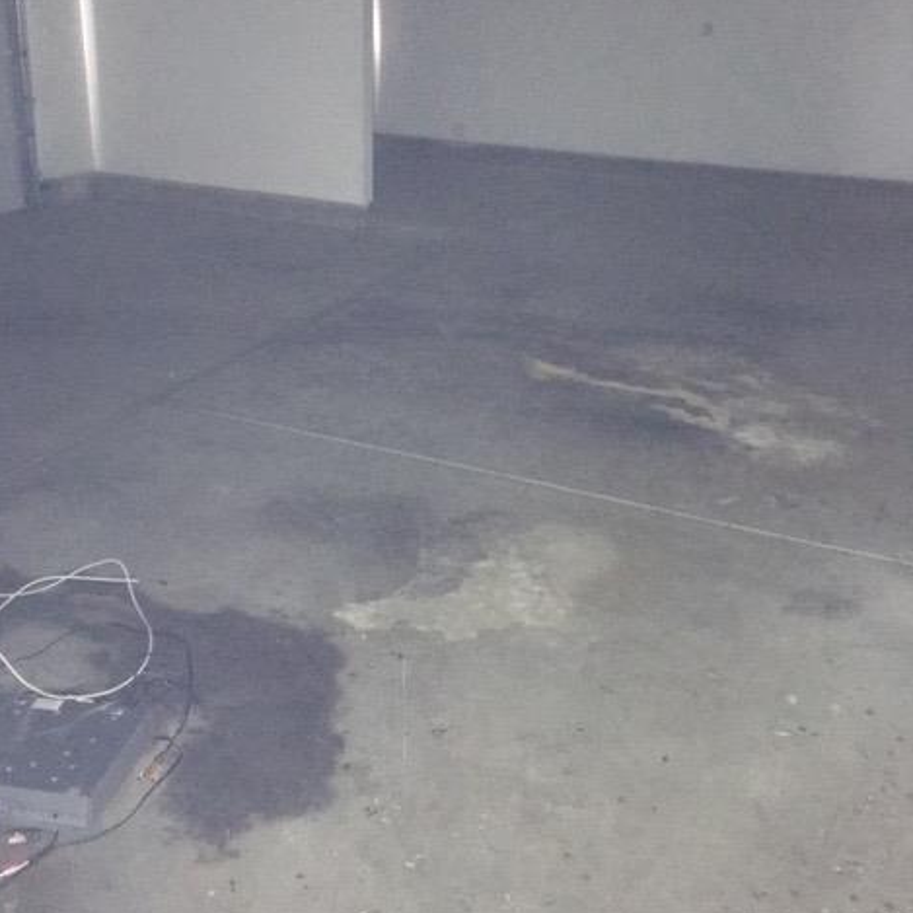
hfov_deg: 47.2
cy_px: 331
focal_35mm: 35
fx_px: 1044
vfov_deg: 46.7
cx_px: 448
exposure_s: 1/16
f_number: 2.2
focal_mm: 4.15
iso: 640
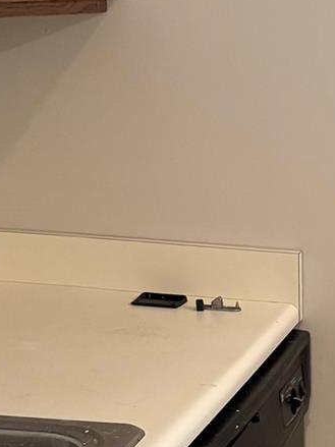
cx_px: 463
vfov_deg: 22.8
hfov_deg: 16.4
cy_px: 384
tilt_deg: -18.9
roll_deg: -2.1
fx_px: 1084
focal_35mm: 84
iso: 500
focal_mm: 6.76
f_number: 1.78
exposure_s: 1/60
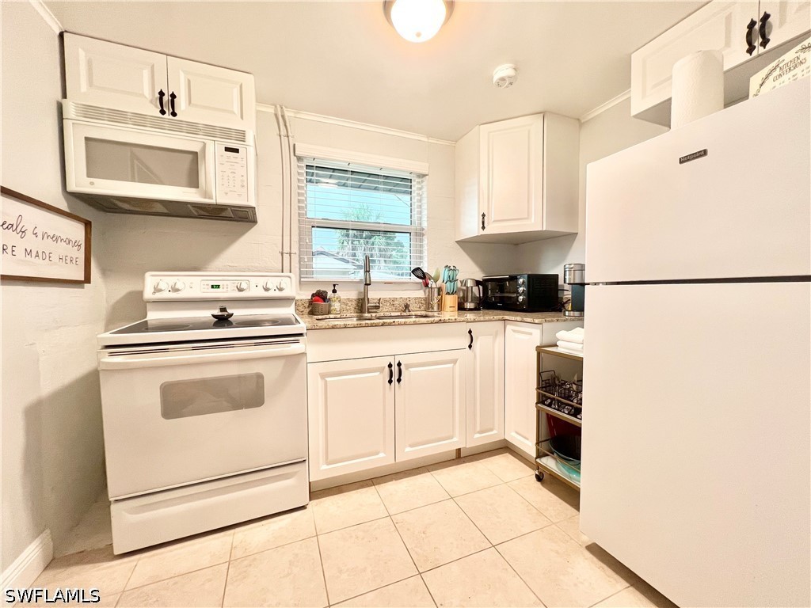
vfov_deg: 89.9
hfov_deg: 106.2
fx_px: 305
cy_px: 304
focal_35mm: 13
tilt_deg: -3.0
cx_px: 406
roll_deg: +0.5
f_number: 1.8
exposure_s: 1/60
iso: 125
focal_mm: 1.57
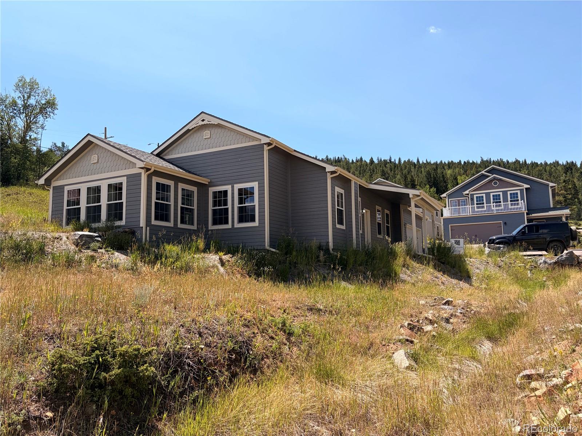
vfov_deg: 53.1
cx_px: 291
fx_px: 437
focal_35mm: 26
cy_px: 218
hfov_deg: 67.3
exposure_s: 1/4608
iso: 64
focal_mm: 5.96
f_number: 1.6
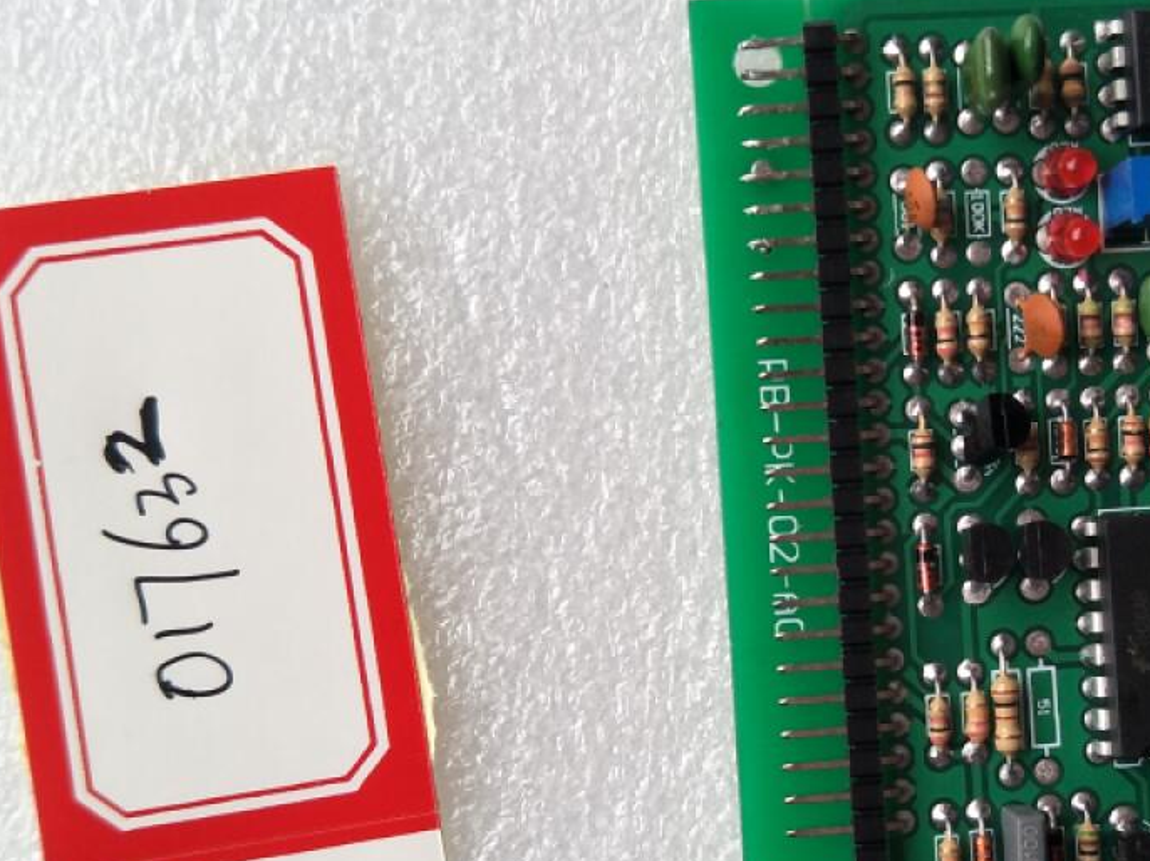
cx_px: 877
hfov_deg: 33.6
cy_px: 523
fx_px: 1860
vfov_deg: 26.0
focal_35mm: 56
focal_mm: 4.1
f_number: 1.7
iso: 40
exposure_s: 1/100
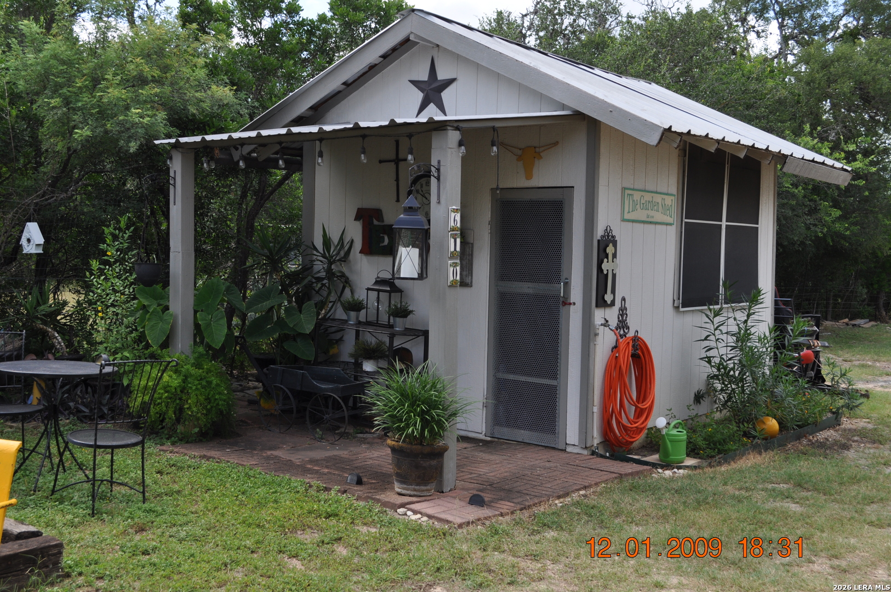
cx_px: 446
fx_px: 1038
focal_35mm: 42
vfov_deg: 31.8
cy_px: 296
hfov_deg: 46.4
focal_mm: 28
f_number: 7.1
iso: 200
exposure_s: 1/200
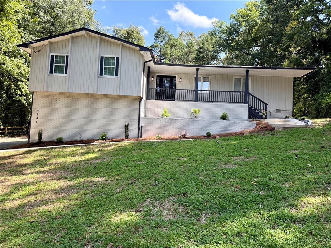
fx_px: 229
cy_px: 124
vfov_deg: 56.8
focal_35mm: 24
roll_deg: -3.1
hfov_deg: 71.6
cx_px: 166
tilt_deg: +3.1
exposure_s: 1/765
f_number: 1.78
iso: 100
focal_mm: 6.76
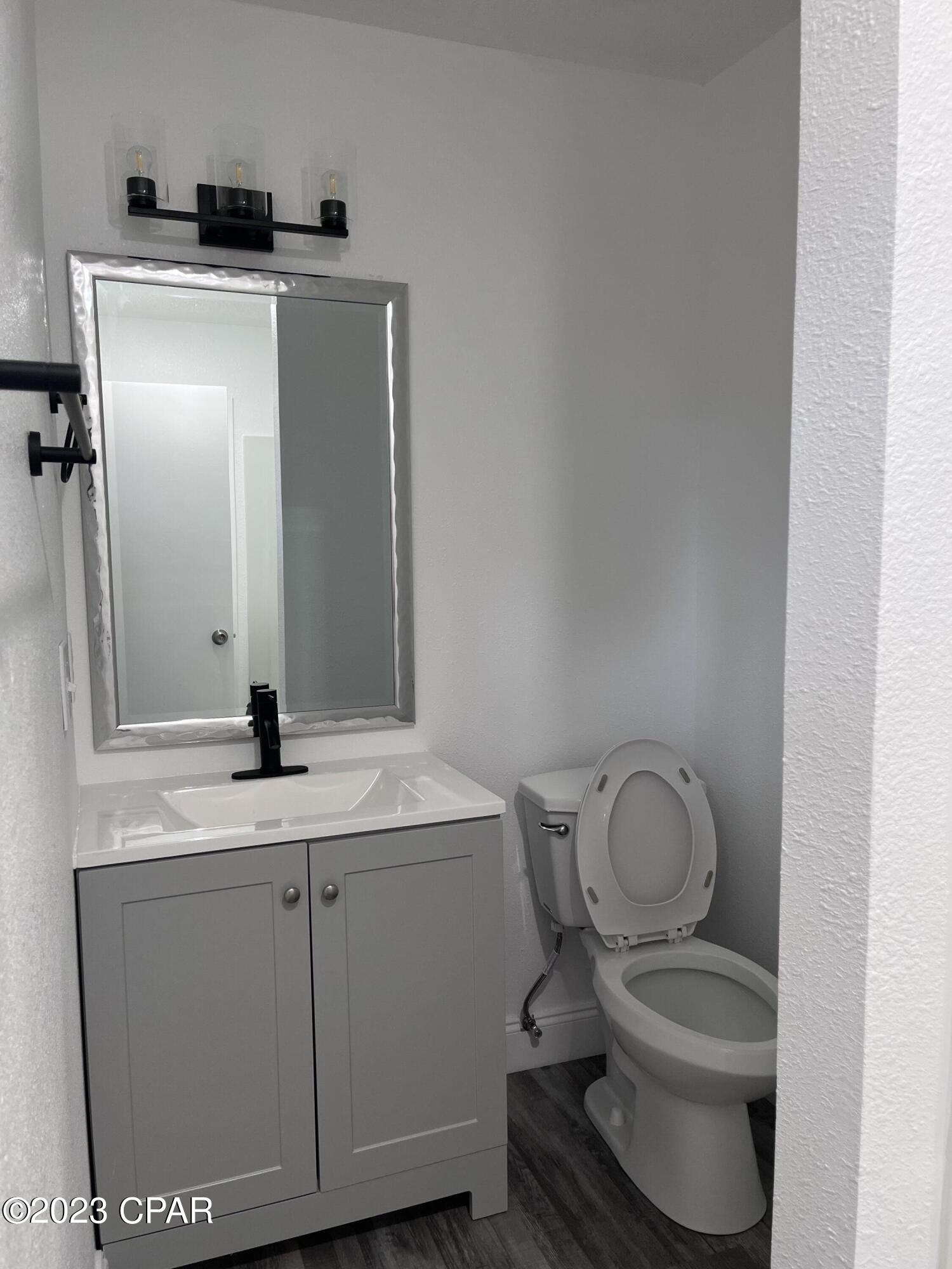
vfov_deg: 67.3
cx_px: 476
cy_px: 634
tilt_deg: -5.5
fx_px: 953
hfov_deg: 53.1
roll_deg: +1.2
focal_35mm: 26
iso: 80
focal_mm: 5.1
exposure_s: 1/60
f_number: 1.6
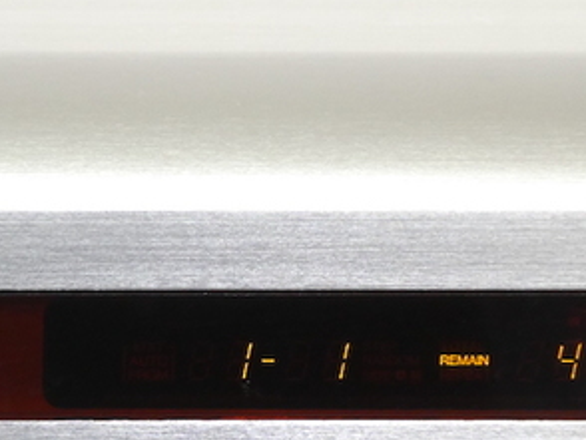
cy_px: 404
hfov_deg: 10.4
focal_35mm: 186
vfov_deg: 8.0
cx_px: -223
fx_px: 3151
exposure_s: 1/4
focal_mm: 10.3
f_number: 4.2
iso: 200
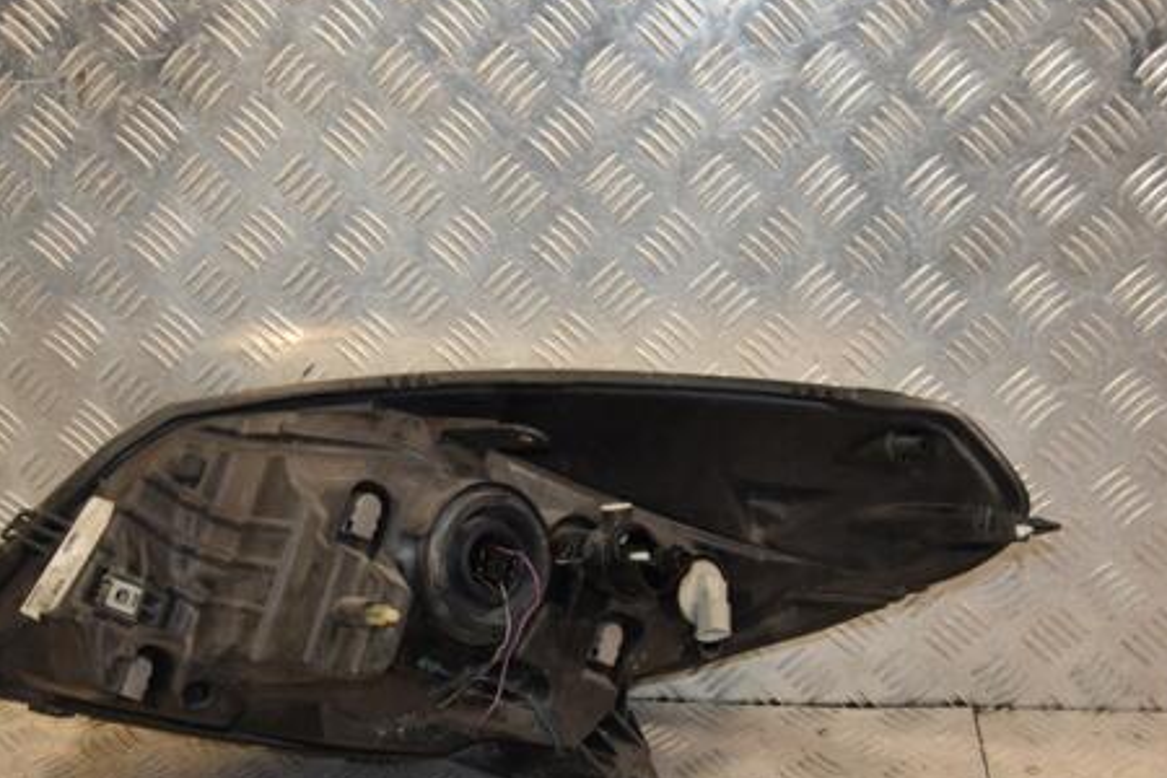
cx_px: 563
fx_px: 1815
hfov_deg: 35.6
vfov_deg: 24.1
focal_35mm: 56
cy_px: 482
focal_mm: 28
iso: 800
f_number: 5
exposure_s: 1/200
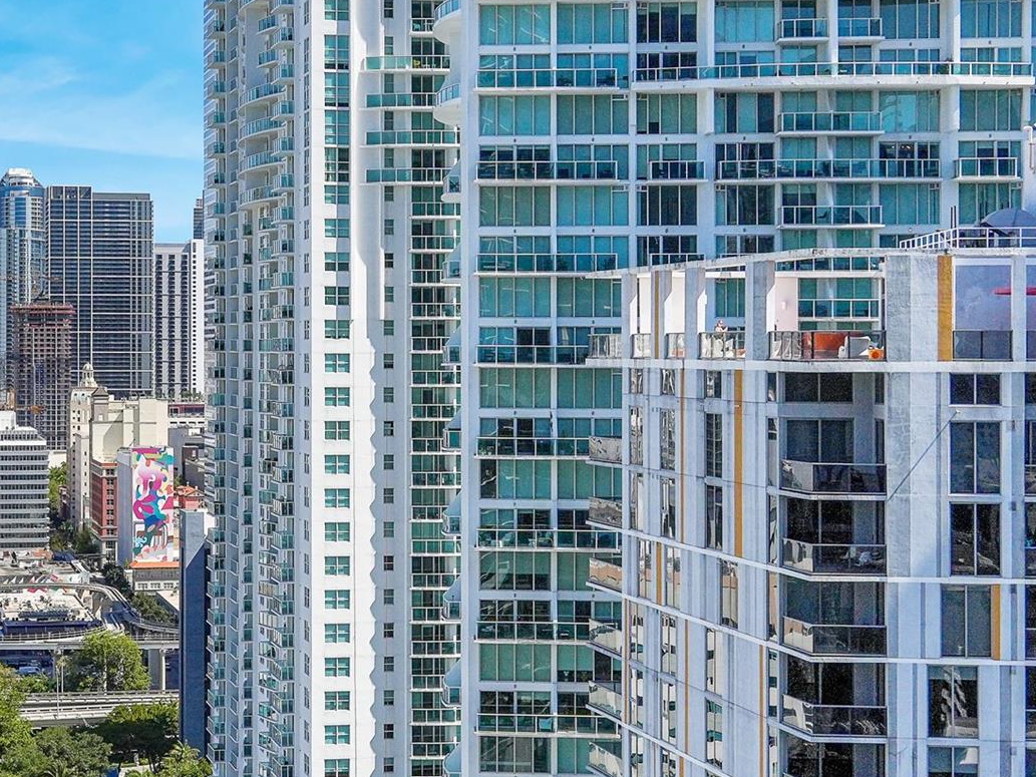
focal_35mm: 67
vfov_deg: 21.9
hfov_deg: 28.5
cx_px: 250
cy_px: 458
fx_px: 2005
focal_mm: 30
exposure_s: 1/2000
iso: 320
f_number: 10
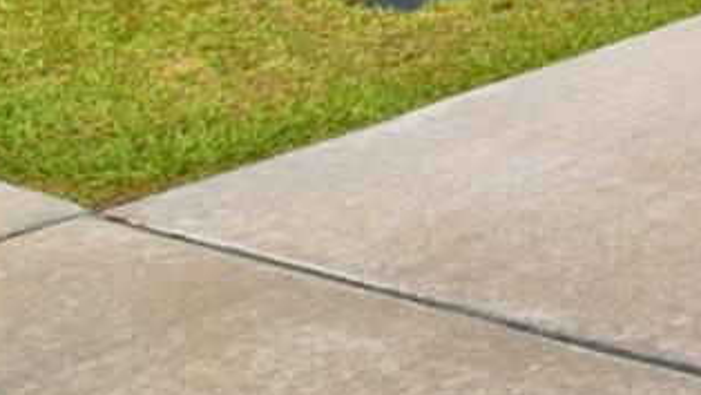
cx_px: 1435
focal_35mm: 80
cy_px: -386
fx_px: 1488
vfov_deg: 13.2
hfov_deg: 17.7
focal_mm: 10
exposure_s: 1/3200
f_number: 4.5
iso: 100
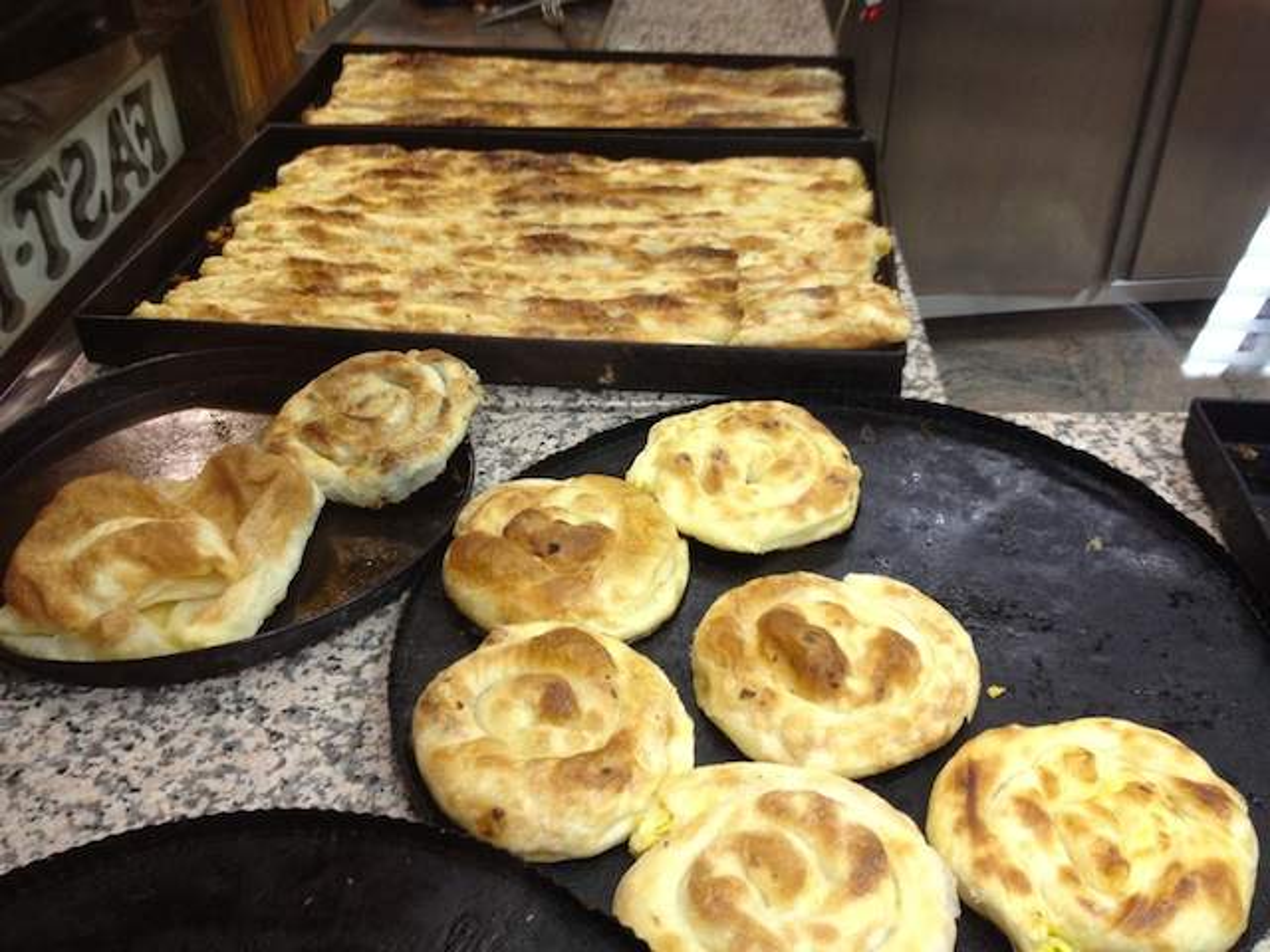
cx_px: 635
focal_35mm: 35
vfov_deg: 40.7
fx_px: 1284
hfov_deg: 52.6
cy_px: 476
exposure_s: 1/20
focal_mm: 4.28
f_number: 2.4
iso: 100
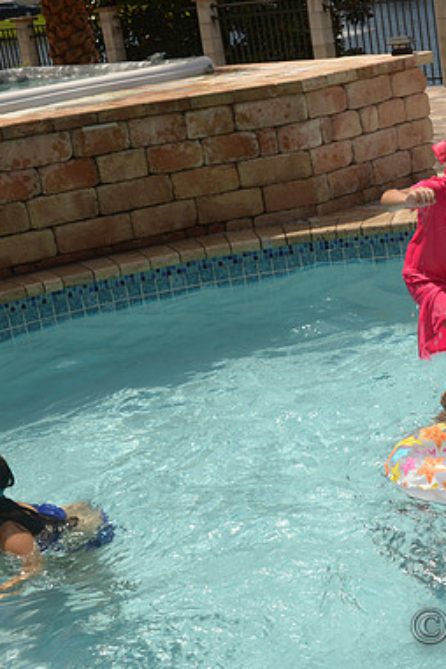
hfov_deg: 18.2
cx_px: 455
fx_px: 1356
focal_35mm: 73
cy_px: 334
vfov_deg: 27.7
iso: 125
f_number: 13
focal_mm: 48
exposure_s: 1/160
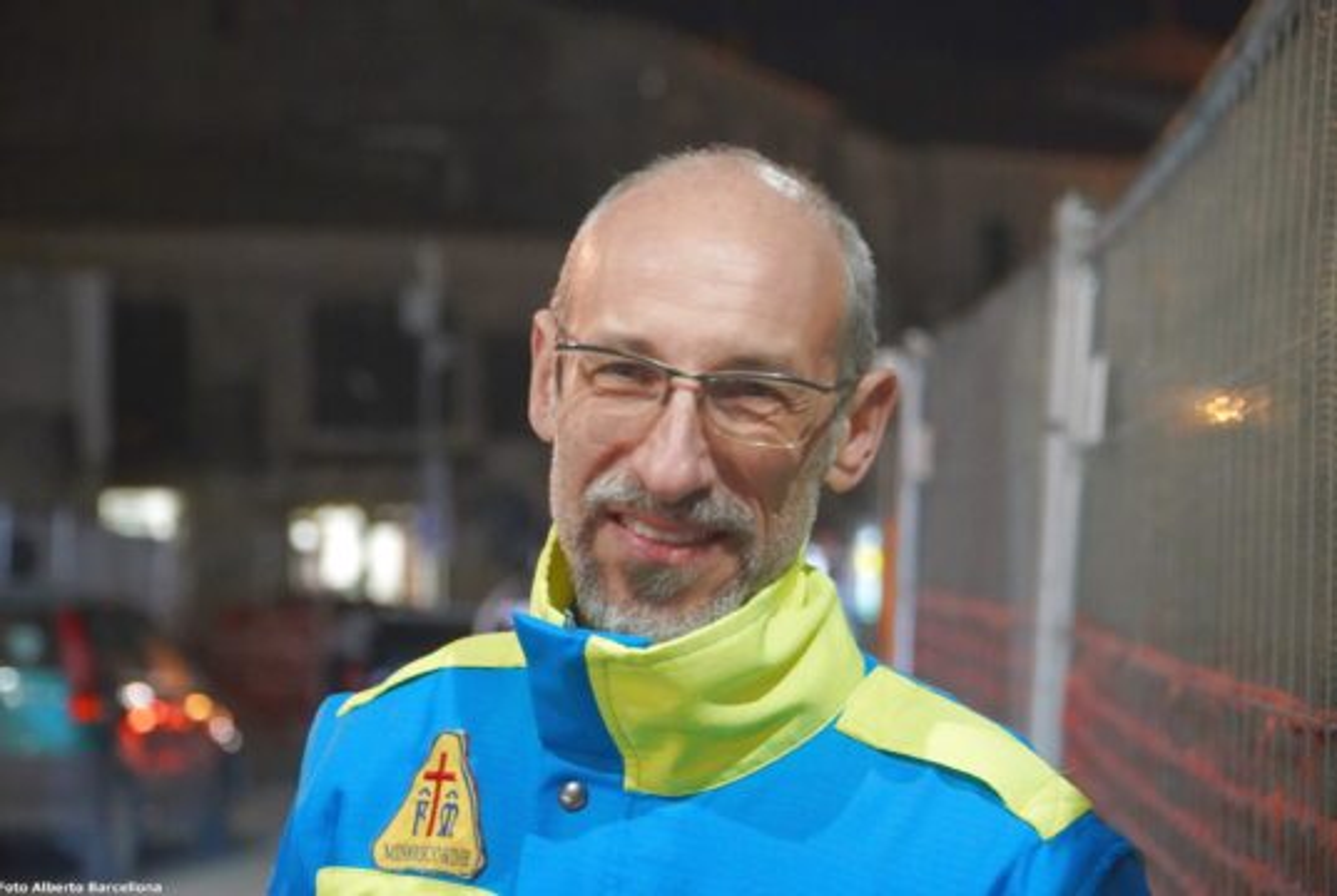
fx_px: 3515
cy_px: 448
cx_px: 668
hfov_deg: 21.5
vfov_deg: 14.5
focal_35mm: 94
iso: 6400
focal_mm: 63
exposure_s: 1/60
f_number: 4
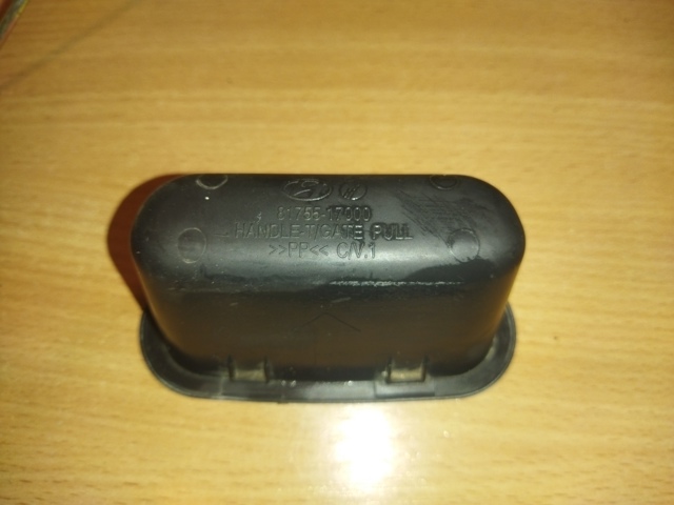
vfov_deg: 51.4
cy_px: 252
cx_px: 337
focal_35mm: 27
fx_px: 526
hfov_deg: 65.3
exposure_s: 1/50
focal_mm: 4.71
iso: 103
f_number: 1.79
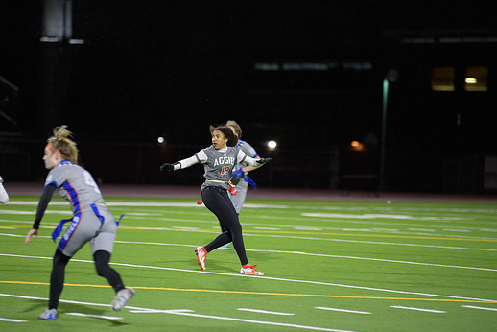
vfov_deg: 7.0
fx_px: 2707
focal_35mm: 196
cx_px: 234
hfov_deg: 10.5
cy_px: 162
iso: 1100
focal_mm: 175
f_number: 2.8
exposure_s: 1/200
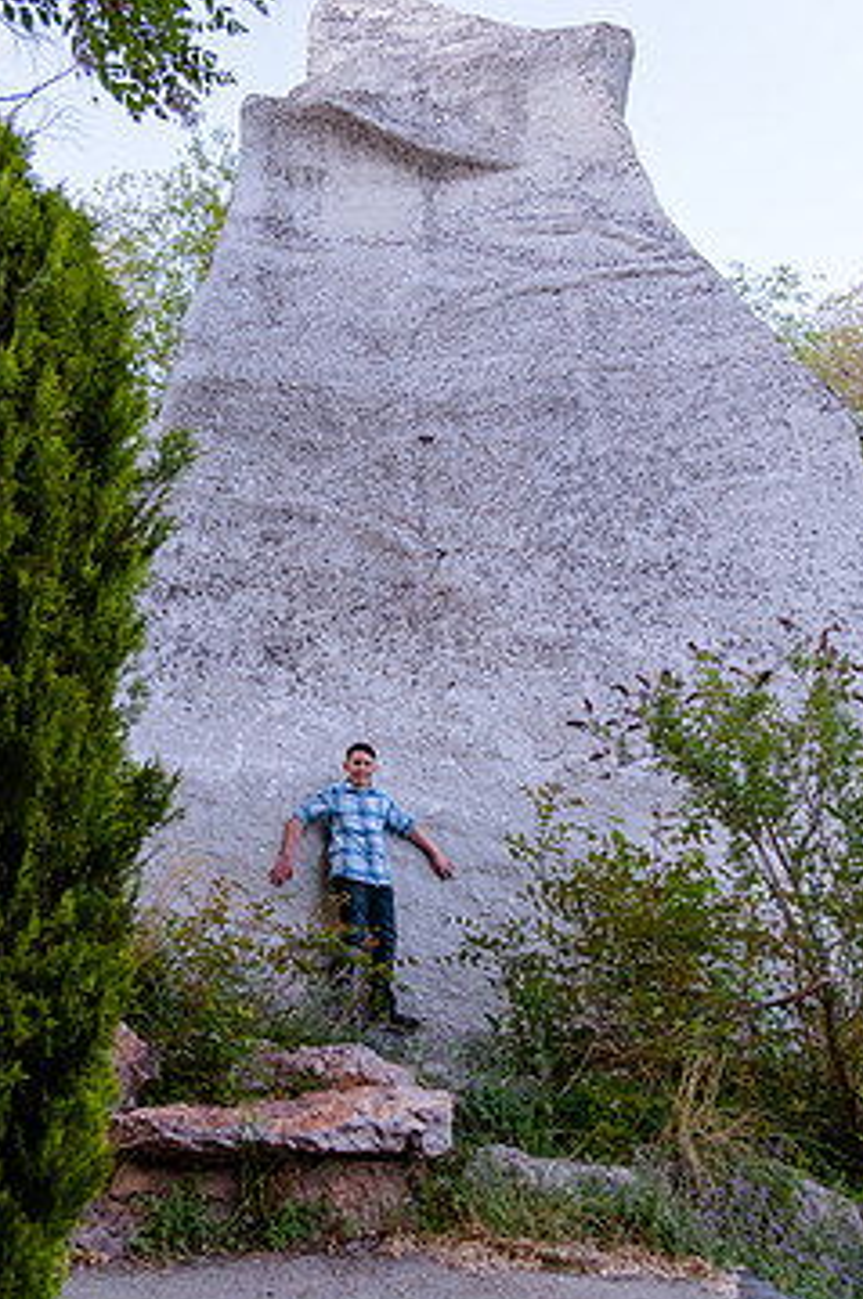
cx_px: 363
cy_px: 606
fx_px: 1082
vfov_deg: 61.9
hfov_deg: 43.4
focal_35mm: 30
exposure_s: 1/200
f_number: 4
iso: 2500
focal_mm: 24
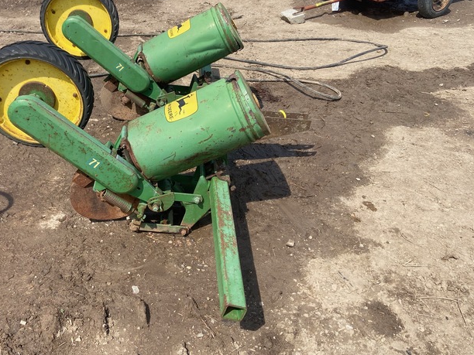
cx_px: 170
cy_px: 145
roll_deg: +3.8
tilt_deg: -35.7
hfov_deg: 53.2
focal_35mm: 34
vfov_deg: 41.6
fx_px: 466
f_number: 1.8
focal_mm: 4.25
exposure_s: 1/2066
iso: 32
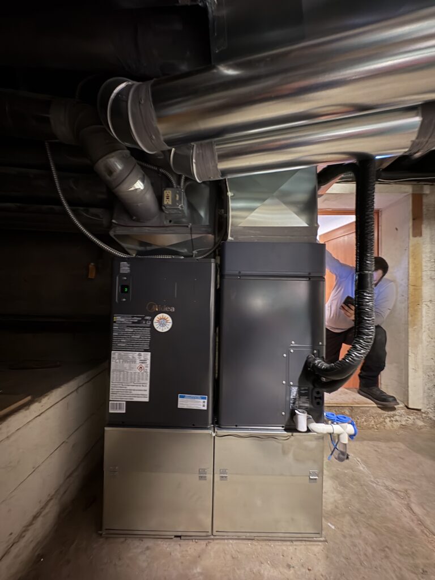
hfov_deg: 85.7
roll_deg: -2.6
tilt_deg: +0.9
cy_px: 290
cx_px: 218
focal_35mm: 14
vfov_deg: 102.1
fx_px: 235
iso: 500
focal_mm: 2.22
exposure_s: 1/7
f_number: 2.2
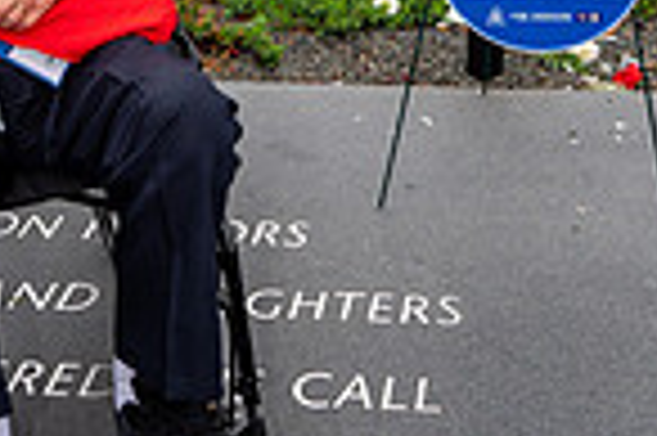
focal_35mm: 74
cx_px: 205
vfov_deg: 16.8
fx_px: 1349
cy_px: -202
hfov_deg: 27.2
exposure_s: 1/640
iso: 900
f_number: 8
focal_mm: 24
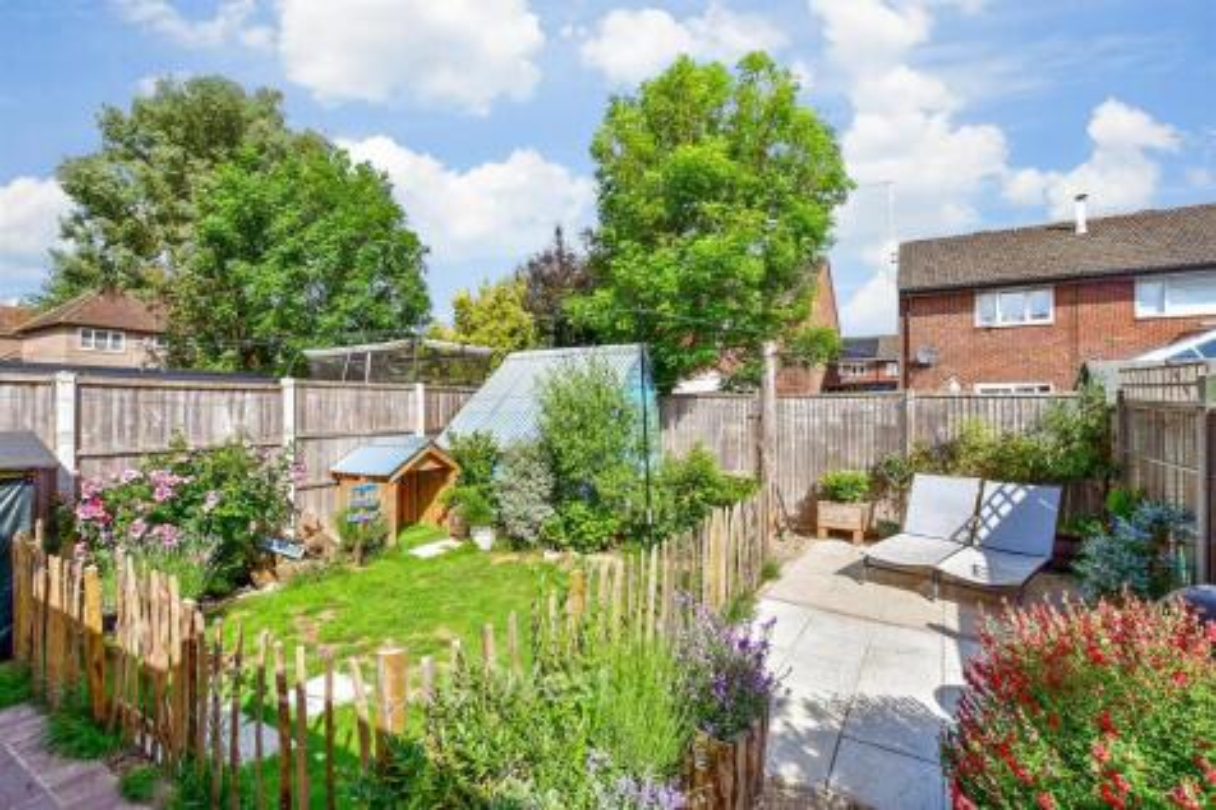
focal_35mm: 15
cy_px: 405
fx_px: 506
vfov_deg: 77.3
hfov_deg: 100.4
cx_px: 608
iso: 250
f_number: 8
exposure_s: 1/400
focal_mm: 10
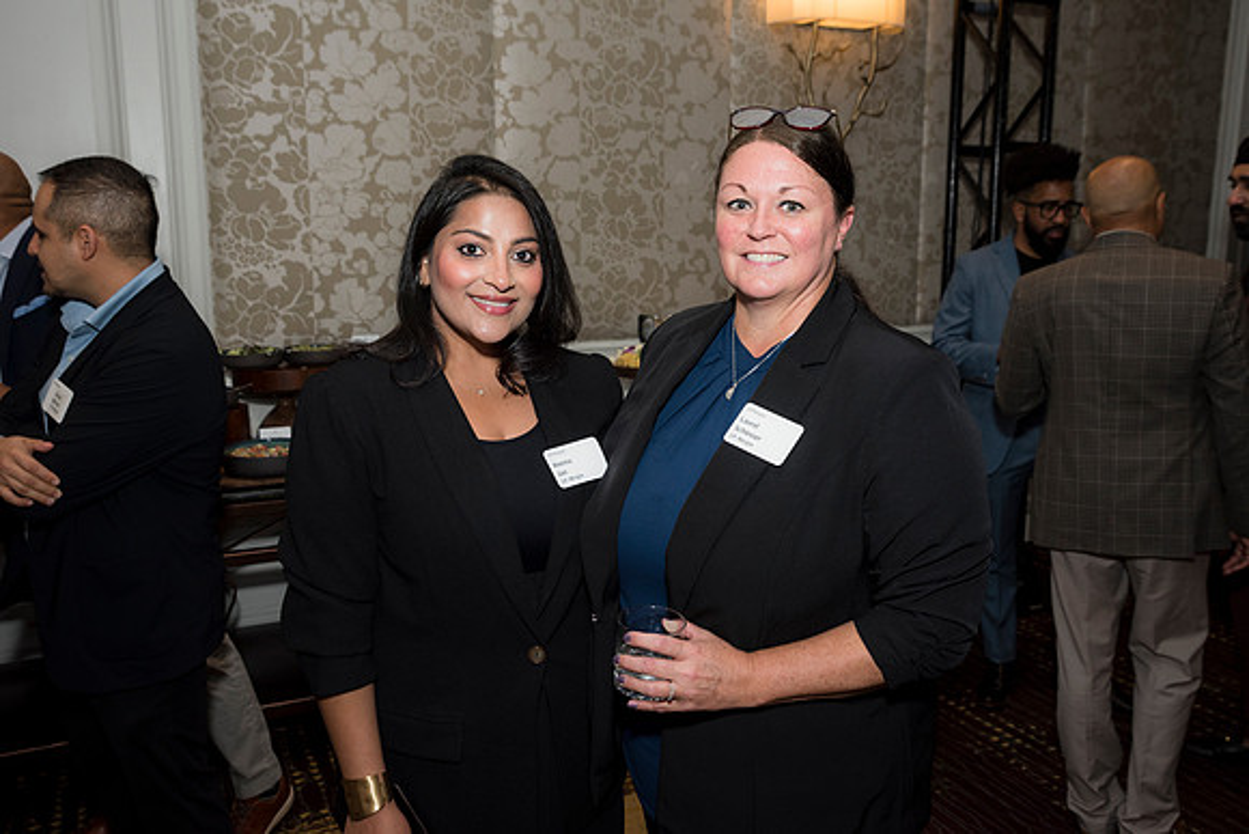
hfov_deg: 60.3
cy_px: 417
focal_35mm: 31
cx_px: 624
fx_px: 1076
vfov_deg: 42.3
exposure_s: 1/125
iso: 800
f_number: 5.6
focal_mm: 31
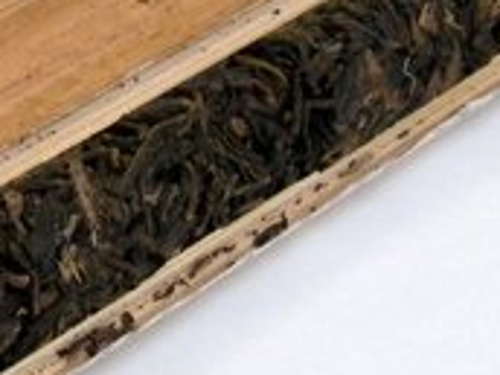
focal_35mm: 163
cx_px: -93
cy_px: 161
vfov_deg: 9.1
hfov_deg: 11.9
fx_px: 2354
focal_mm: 7.5
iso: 64
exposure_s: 1/77.1
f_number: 3.4
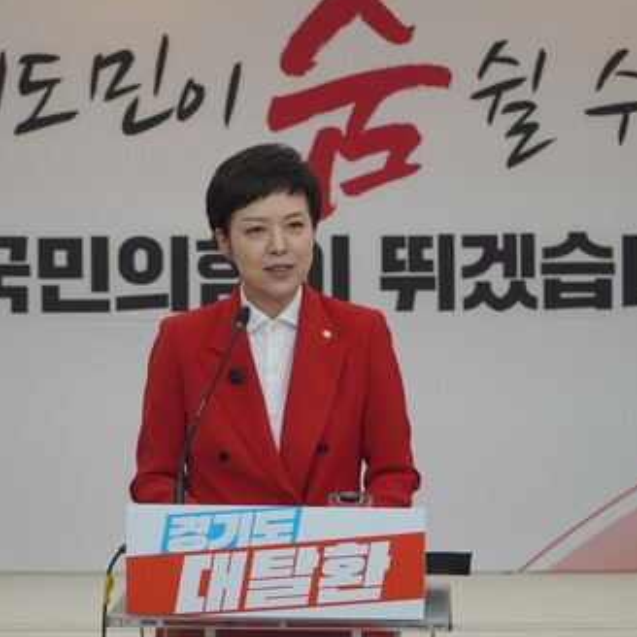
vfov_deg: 13.1
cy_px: 285
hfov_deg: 13.1
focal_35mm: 133
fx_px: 2764
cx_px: 254
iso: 160
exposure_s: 1/160
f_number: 4
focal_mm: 57
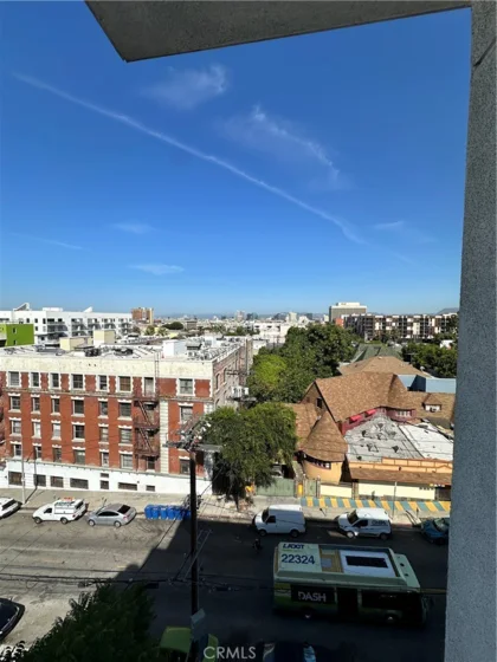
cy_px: 331
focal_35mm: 14
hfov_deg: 85.7
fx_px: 268
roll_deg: -0.6
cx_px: 248
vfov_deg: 102.1
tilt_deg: -1.9
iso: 50
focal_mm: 2.22
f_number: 2.2
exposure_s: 1/3300
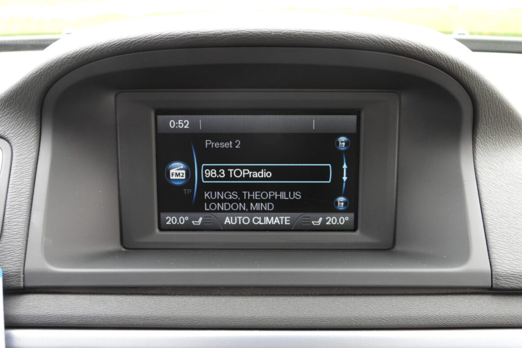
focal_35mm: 58
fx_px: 841
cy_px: 171
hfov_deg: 34.5
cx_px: 259
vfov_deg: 23.4
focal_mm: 9.8
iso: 100
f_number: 3.5
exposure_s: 1/30
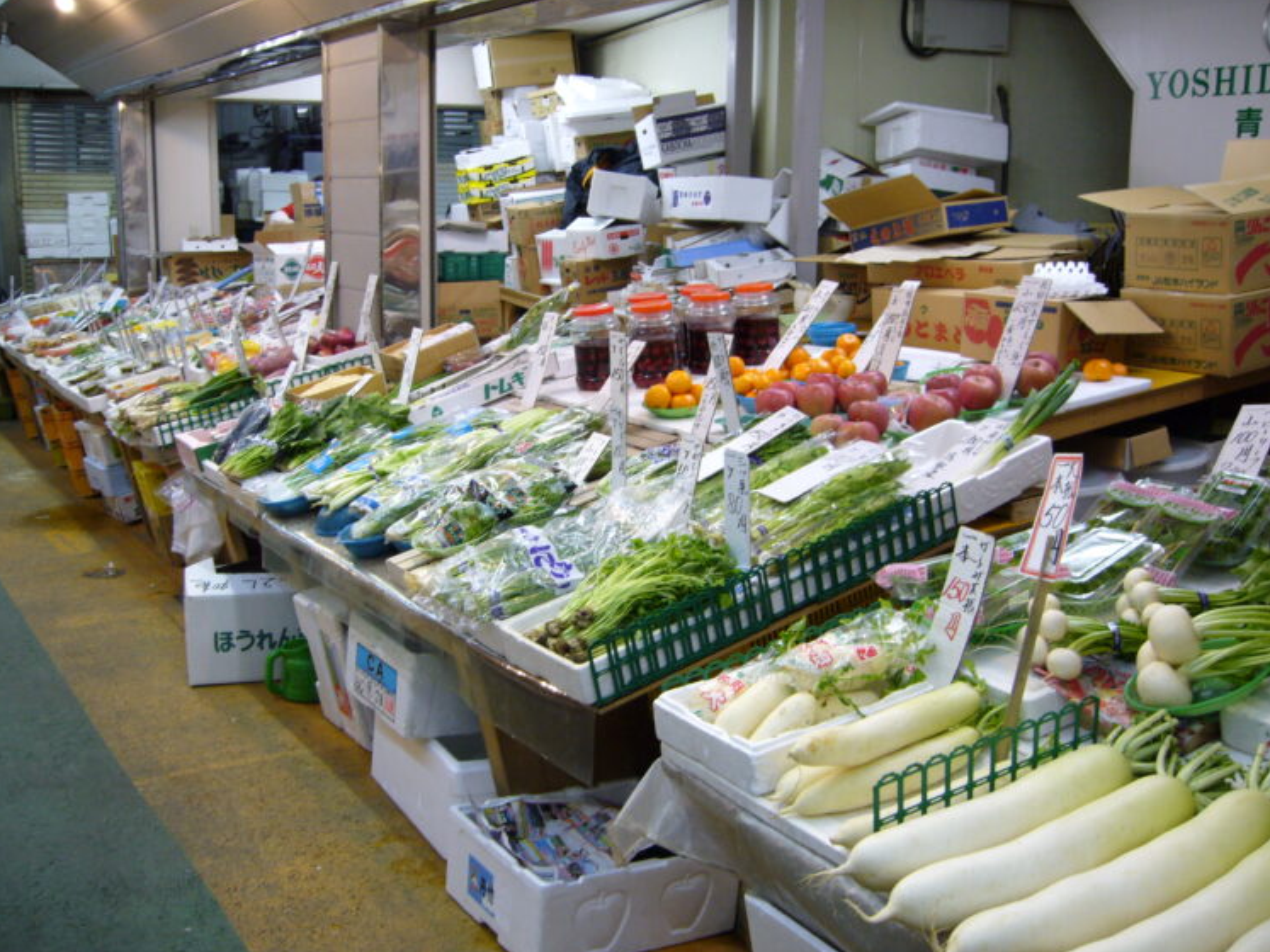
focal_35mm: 36
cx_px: 621
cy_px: 466
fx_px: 1321
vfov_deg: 39.6
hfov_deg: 51.4
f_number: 2.8
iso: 125
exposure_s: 1/15
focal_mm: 5.8
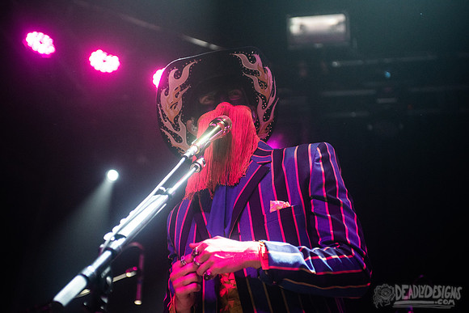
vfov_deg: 19.5
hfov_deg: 28.8
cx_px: 234
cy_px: 156
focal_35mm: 70
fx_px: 912
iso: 3200
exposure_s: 1/160
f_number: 3.2
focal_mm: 70
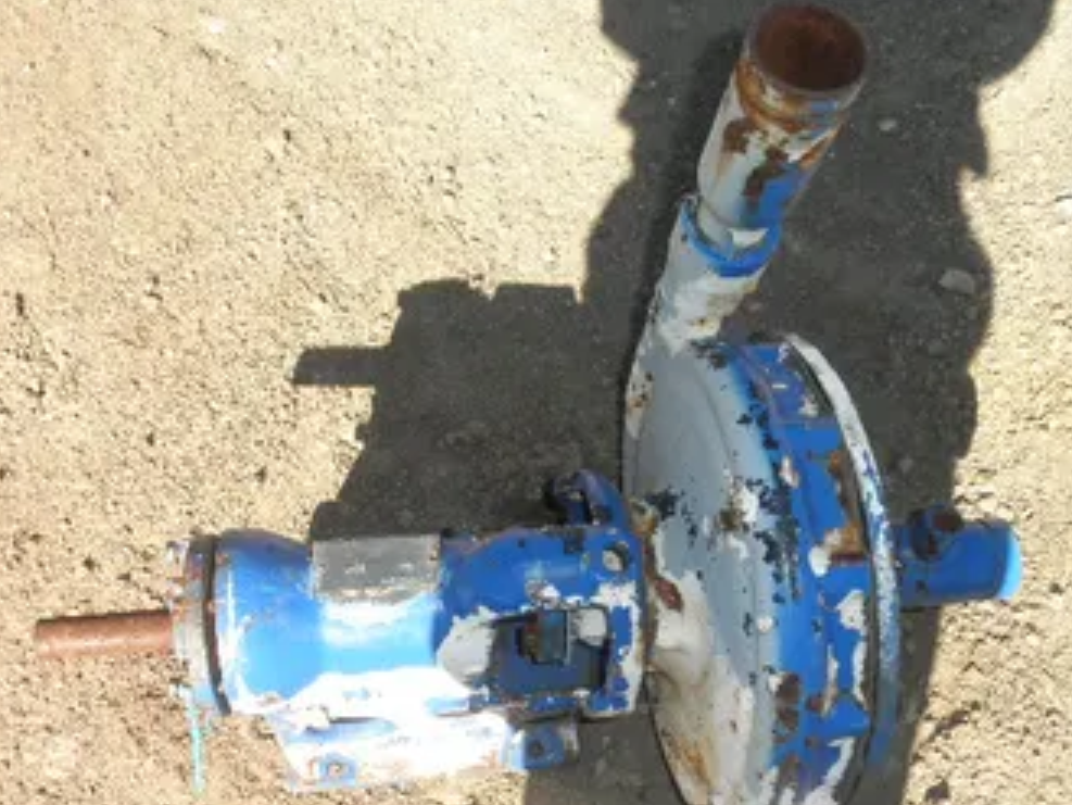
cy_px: 469
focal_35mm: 34
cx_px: 499
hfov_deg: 53.9
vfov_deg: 41.7
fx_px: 1053
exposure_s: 1/500
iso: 64
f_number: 3
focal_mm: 5
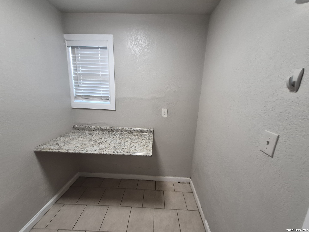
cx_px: 154
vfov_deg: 89.9
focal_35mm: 13
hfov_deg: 106.2
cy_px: 116
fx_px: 116
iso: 160
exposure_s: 1/60
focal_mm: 1.74
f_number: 2.2
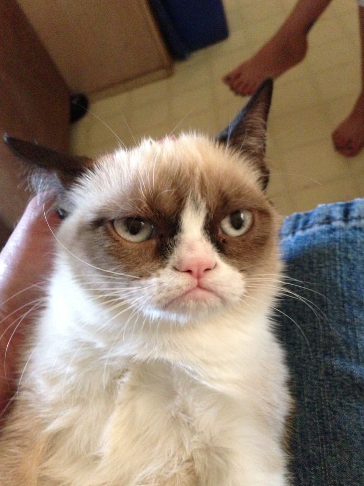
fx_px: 477
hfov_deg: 41.8
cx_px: 185
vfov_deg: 54.0
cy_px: 245
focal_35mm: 34
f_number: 2.4
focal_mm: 4.13
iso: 640
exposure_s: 1/15
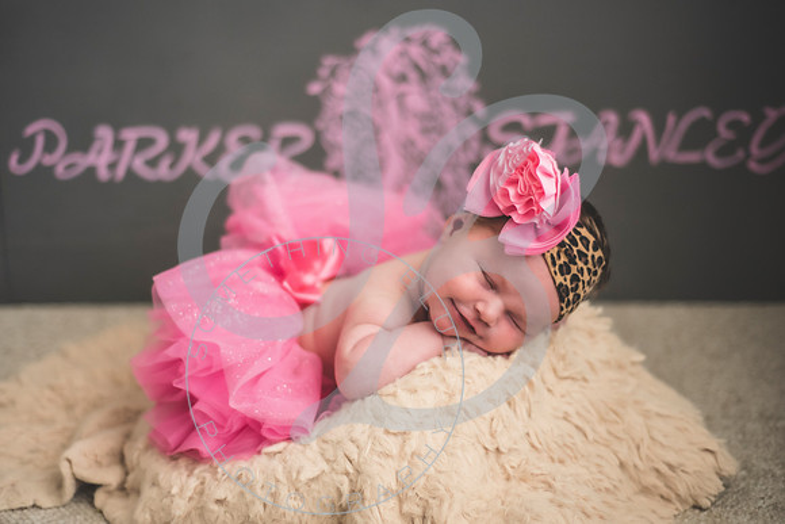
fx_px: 1138
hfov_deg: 38.1
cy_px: 258
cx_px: 381
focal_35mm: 52
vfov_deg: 25.9
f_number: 1.8
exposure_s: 1/125
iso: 1250
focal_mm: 50
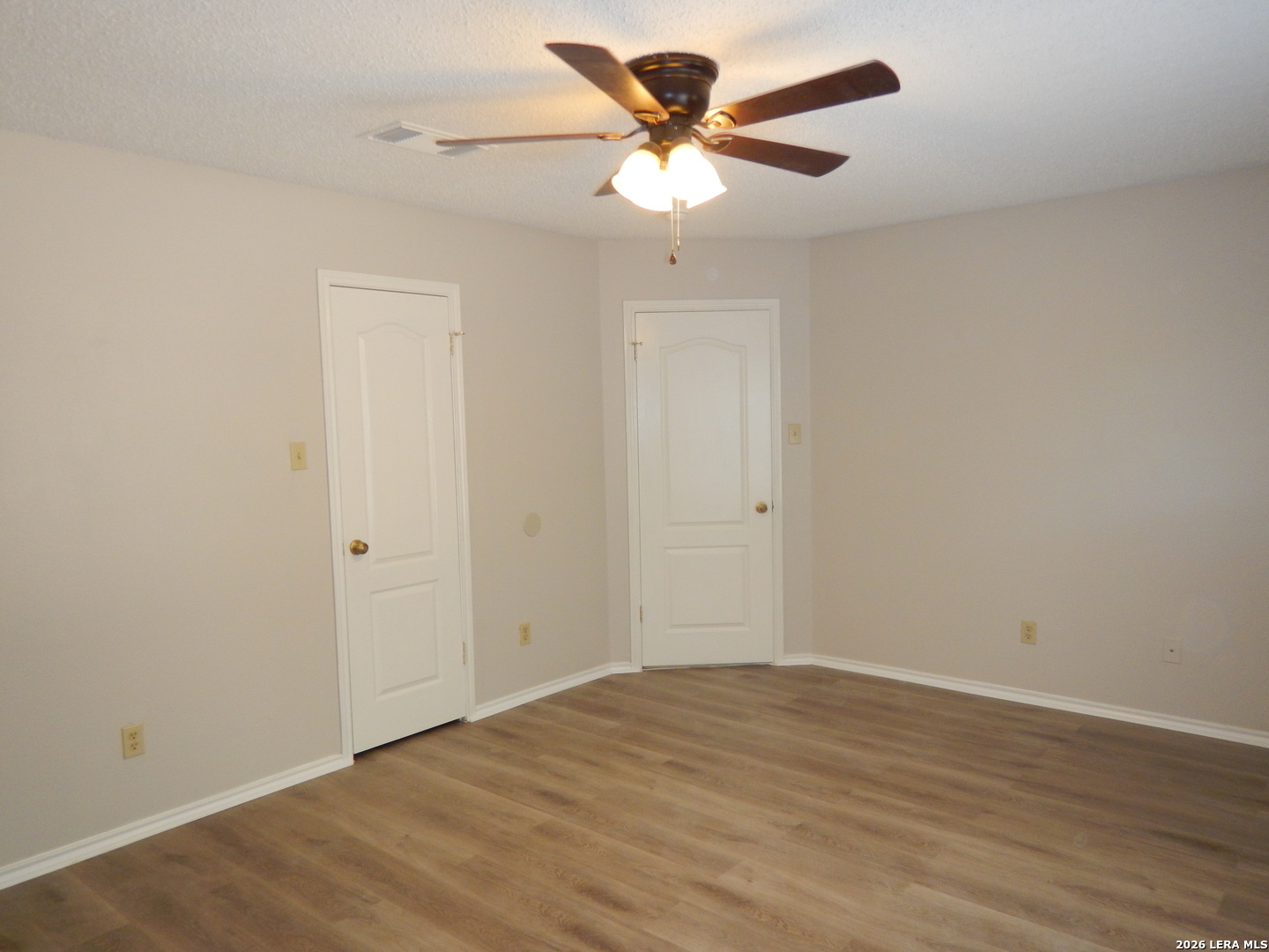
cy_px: 476
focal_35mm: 24
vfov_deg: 56.8
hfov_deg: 71.6
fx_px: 880
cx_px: 634
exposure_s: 1/30
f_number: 2.8
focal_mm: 4.3
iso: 200
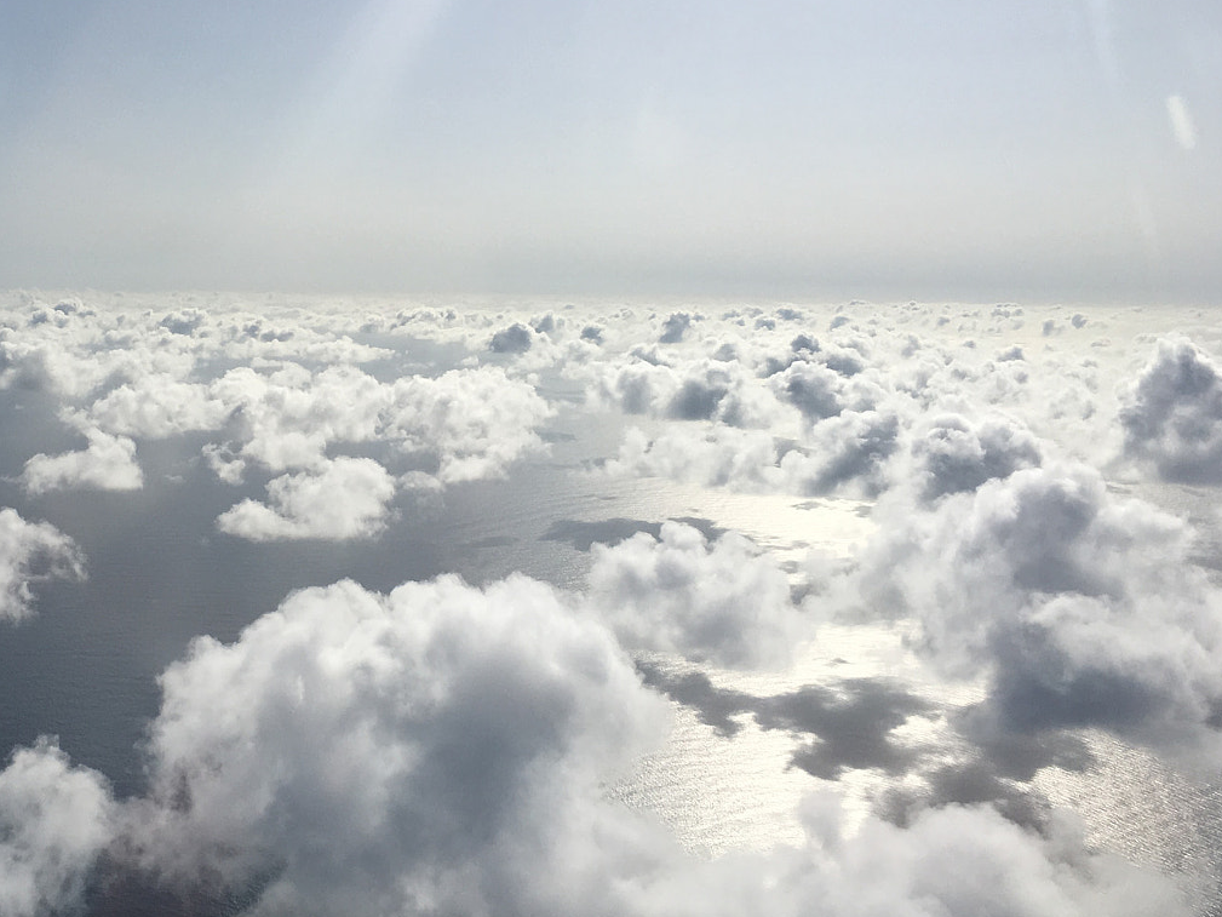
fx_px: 1624
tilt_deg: -4.3
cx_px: 288
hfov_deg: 40.0
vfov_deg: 31.5
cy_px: 408
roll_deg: -0.9
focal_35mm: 46
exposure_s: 1/6993
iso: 25
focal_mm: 4.15
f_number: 2.2
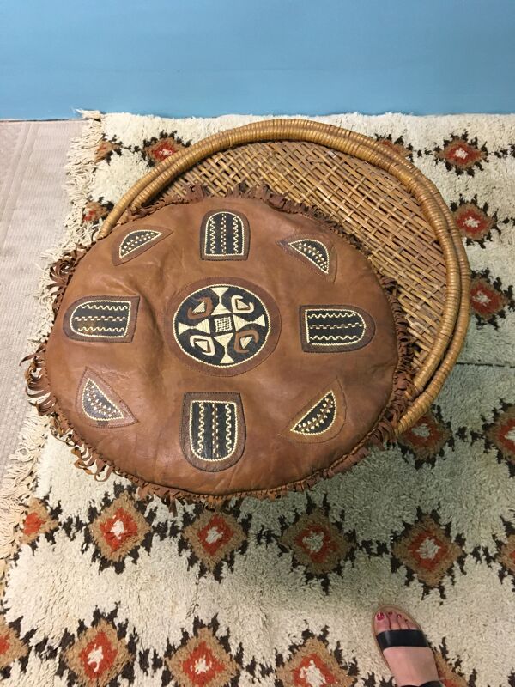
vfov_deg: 61.7
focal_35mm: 29
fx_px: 575
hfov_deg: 48.2
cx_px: 258
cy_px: 344
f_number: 2.2
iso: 250
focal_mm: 4.15
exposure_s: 1/33
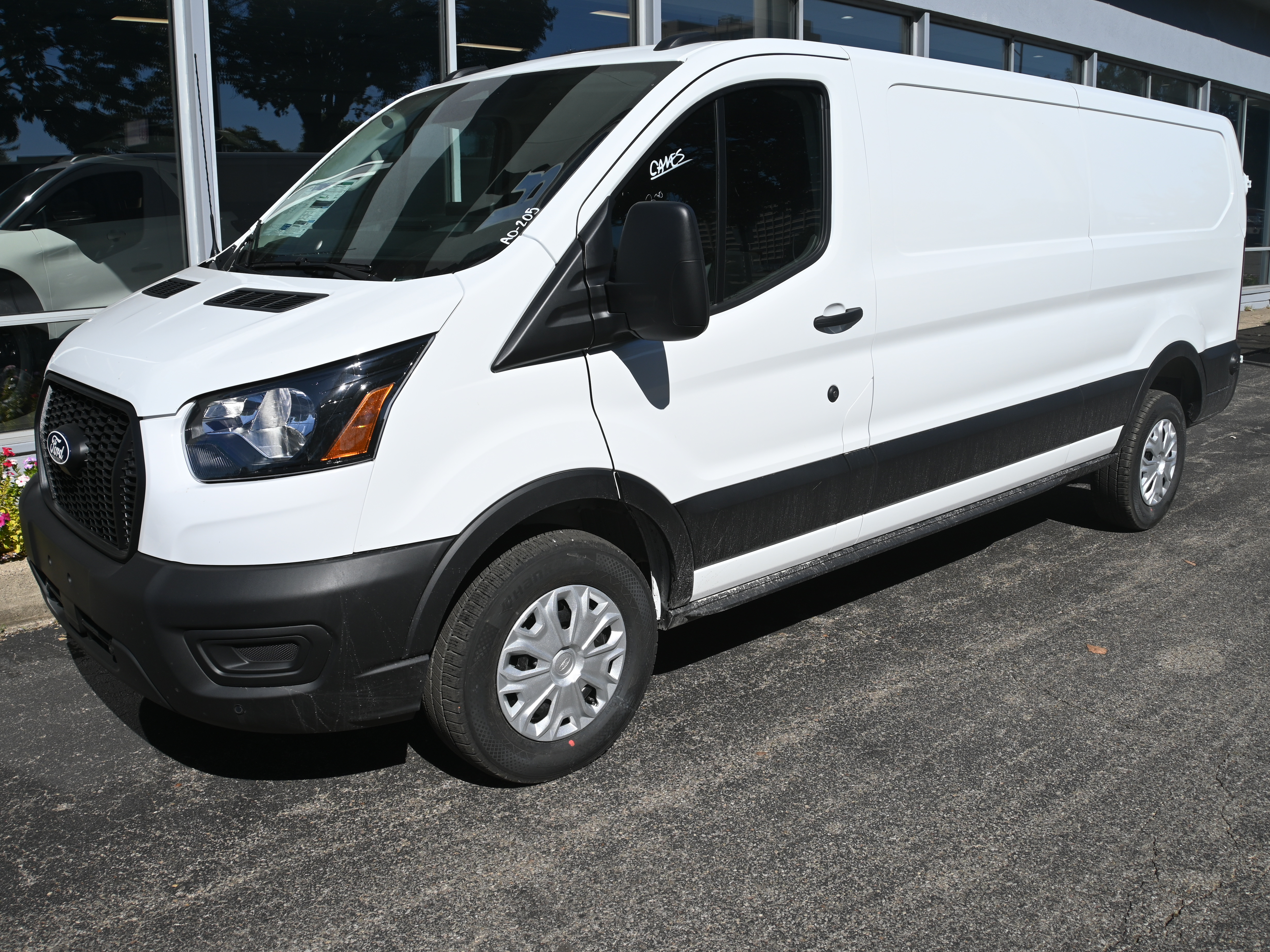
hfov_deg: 38.3
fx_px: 1828
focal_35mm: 50
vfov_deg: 29.2
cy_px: 476
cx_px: 628
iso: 100
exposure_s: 1/640
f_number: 9
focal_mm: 30.5
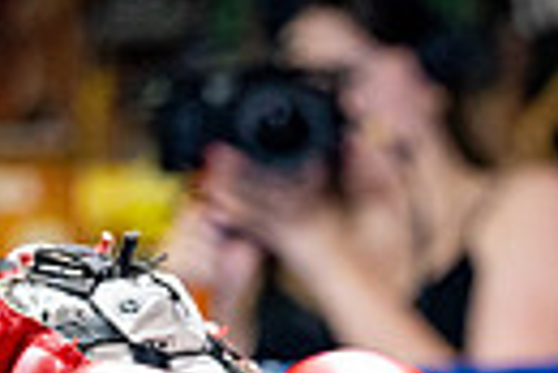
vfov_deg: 2.7
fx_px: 7759
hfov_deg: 4.1
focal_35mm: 500
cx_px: 810
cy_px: 722
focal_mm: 100
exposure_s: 1/800
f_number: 2
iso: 4000
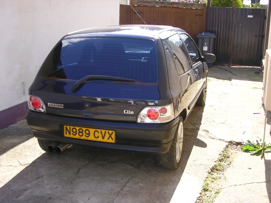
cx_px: 136
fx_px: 321
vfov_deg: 35.1
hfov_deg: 45.8
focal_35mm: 41
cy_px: 102
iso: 50
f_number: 2.9
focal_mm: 6.2
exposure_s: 1/264
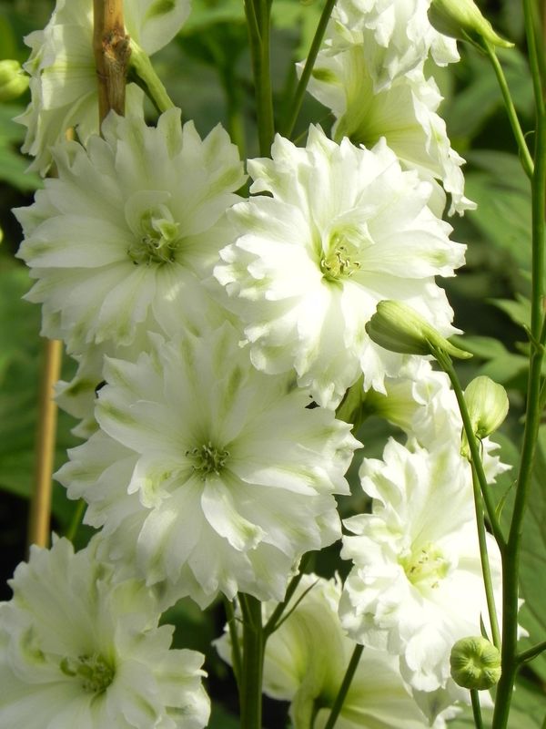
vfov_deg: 9.3
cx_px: 273
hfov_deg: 7.0
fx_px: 4459
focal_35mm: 212
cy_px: 364
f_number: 6.3
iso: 160
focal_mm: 37.7
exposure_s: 1/640
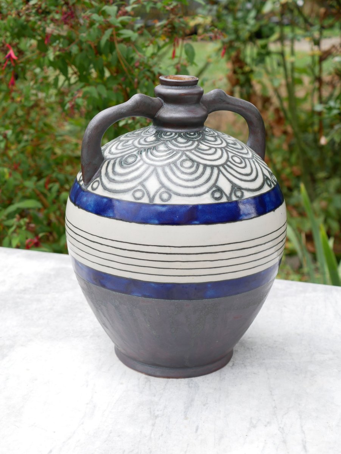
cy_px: 227
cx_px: 170
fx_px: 788
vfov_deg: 32.2
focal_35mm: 60
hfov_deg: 24.4
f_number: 4.5
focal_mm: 30
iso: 200
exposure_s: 1/160
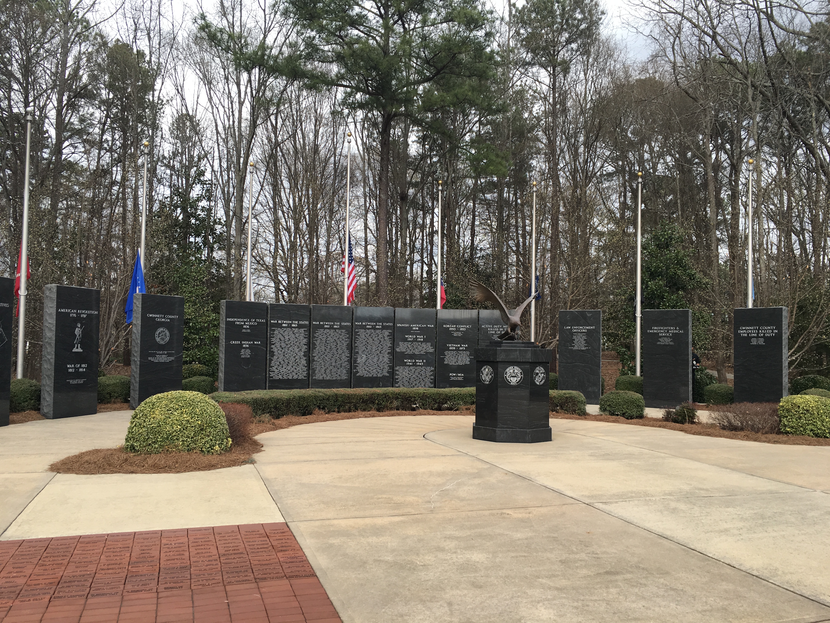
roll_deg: -0.8
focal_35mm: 29
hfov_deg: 61.7
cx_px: 415
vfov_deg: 48.2
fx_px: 695
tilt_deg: +2.5
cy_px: 312
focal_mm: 4.15
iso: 25
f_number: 2.2
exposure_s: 1/437
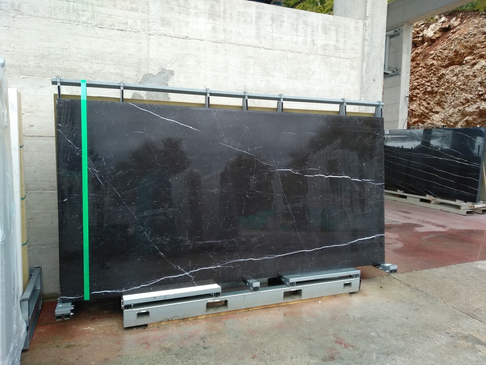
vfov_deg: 53.1
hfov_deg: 67.3
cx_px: 243
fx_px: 365
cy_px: 182
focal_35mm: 26
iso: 320
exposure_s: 1/100
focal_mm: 3.82
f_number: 2.2
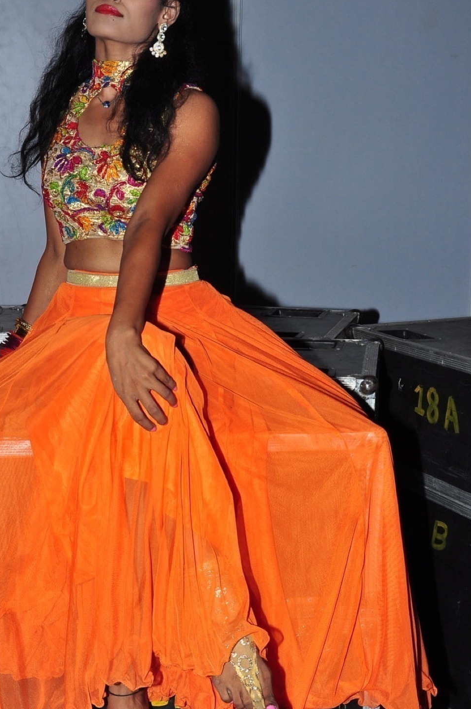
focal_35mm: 66
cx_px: 182
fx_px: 1292
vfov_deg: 30.7
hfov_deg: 20.6
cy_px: 351
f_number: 10
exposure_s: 1/125
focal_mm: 35
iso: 400
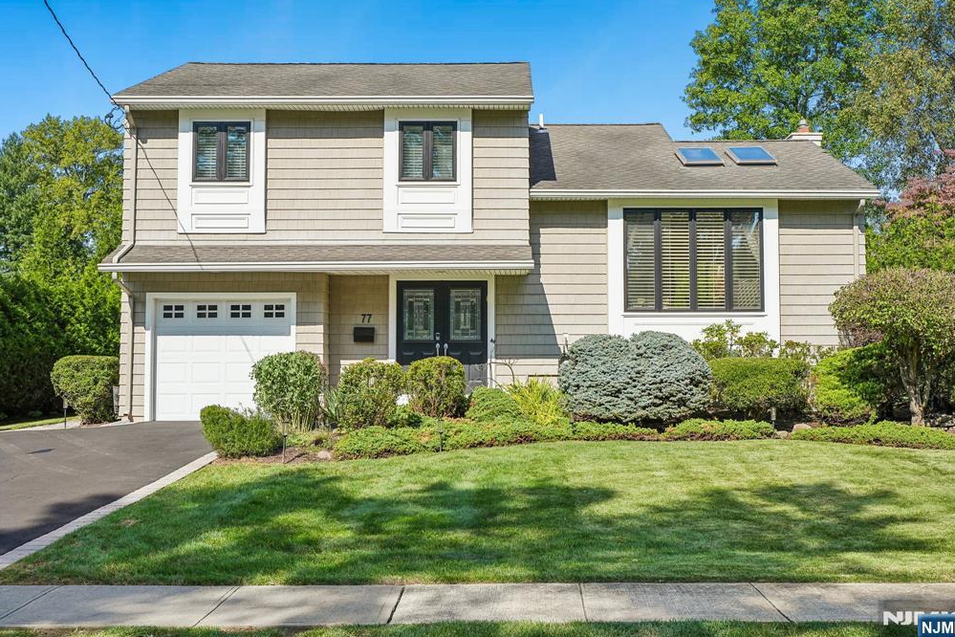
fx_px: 1088
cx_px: 486
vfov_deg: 32.6
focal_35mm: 41
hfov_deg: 47.4
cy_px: 315
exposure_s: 1/1600
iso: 400
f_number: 5.6
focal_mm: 27.2
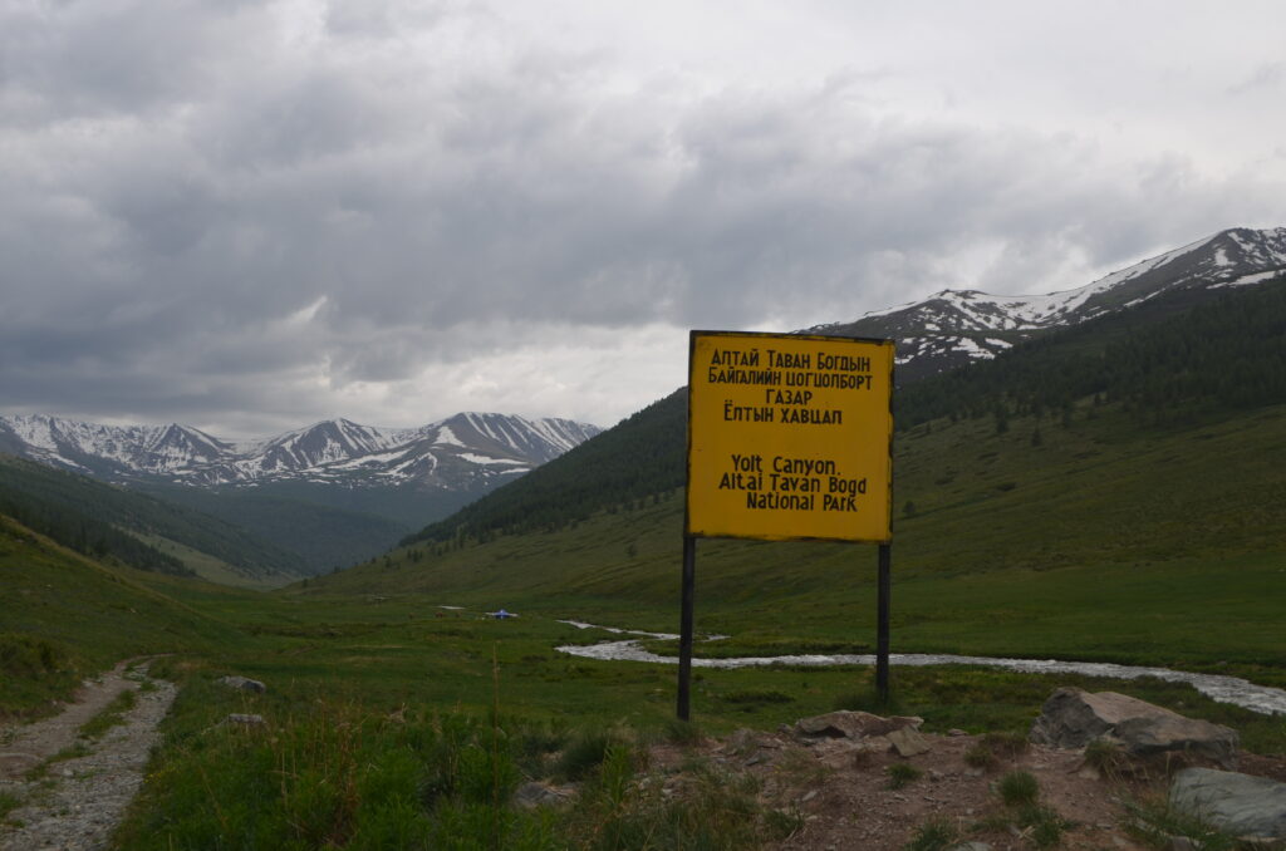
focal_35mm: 36
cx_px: 643
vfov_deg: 36.7
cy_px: 426
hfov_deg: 53.2
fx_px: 1283
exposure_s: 1/200
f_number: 7.1
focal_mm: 24
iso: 100
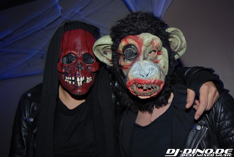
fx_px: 234
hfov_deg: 53.0
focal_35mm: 36
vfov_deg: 37.0
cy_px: 78
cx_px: 117
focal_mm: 24
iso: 400
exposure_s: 1/4
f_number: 5.6
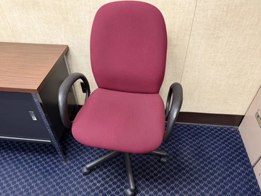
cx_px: 131
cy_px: 104
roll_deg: +1.1
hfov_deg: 67.3
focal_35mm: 26
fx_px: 196
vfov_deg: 53.1
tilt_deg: -42.2
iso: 640
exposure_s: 1/40
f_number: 1.78
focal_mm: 6.76
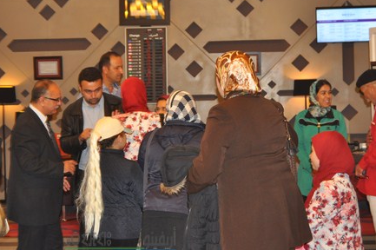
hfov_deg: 20.0
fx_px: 1064
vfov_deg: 13.4
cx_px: 121
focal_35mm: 102
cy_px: 116
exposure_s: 1/60
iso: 800
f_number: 5.3
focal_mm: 46
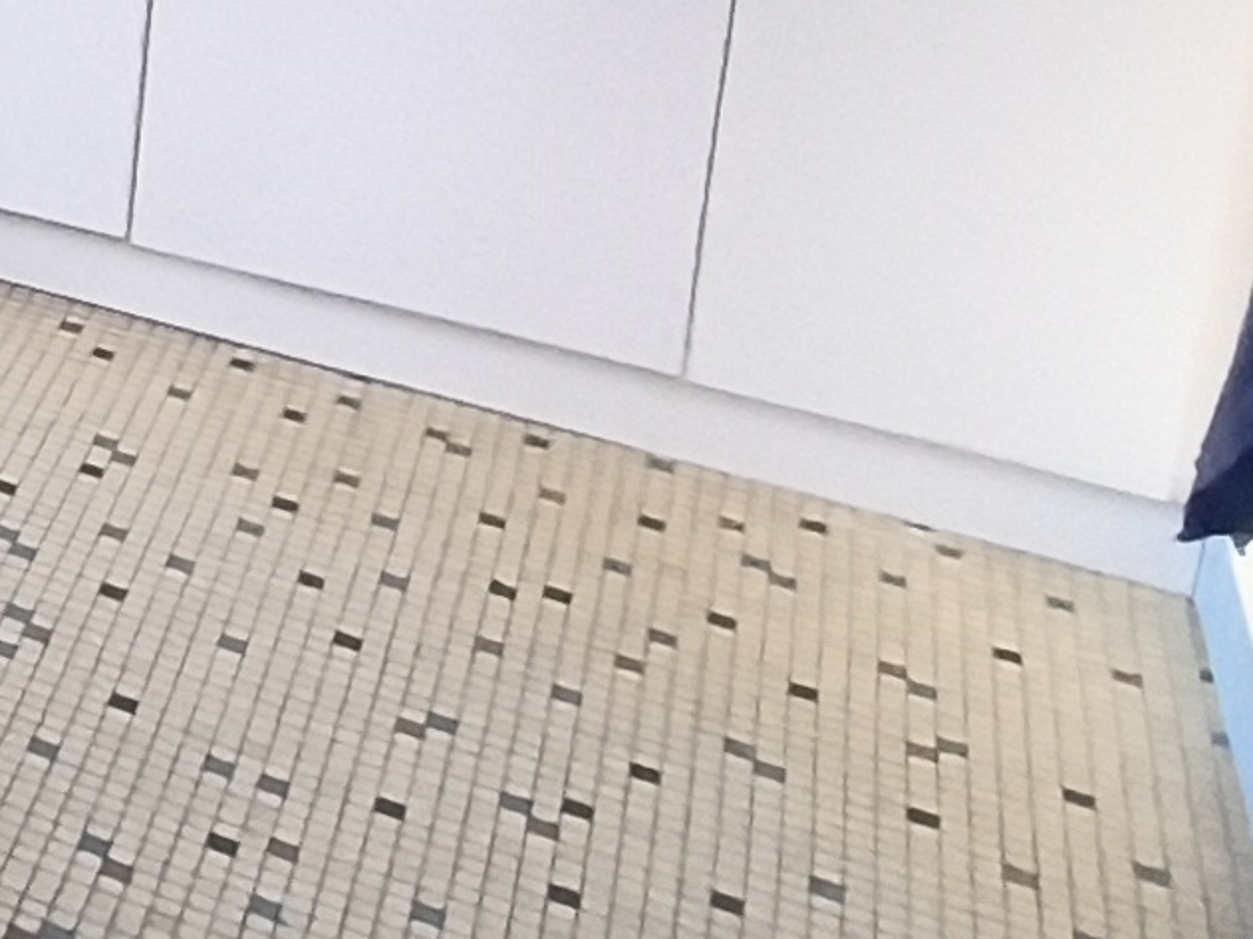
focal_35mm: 78
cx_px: -1195
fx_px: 2823
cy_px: -474
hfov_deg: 18.0
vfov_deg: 17.1
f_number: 2.2
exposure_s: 1/50
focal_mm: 1.65
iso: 200
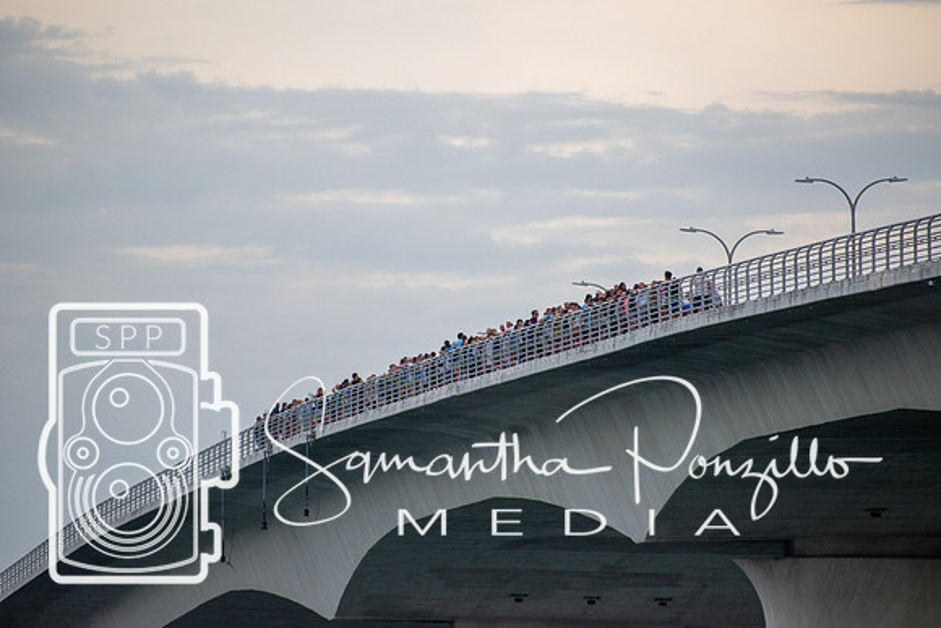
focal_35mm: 450
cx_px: 470
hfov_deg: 4.6
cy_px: 314
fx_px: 11765
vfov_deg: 3.1
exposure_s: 1/1000
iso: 720
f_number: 6.3
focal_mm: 300
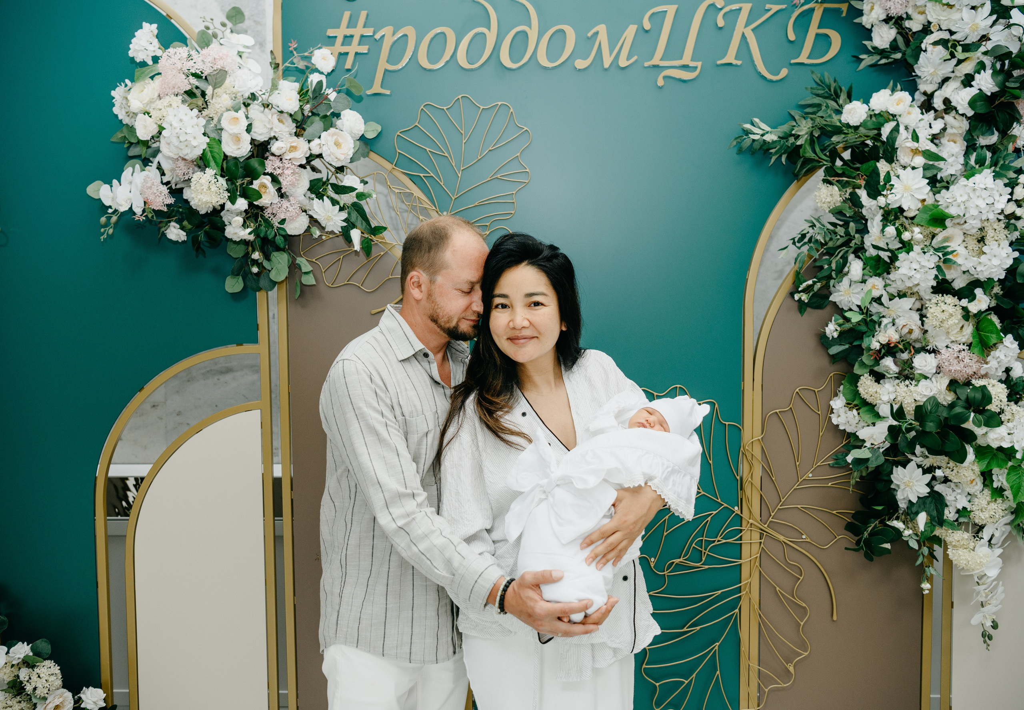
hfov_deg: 54.7
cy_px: 360
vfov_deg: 39.5
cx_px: 483
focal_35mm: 34
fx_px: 988
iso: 400
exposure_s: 1/160
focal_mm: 32
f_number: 4
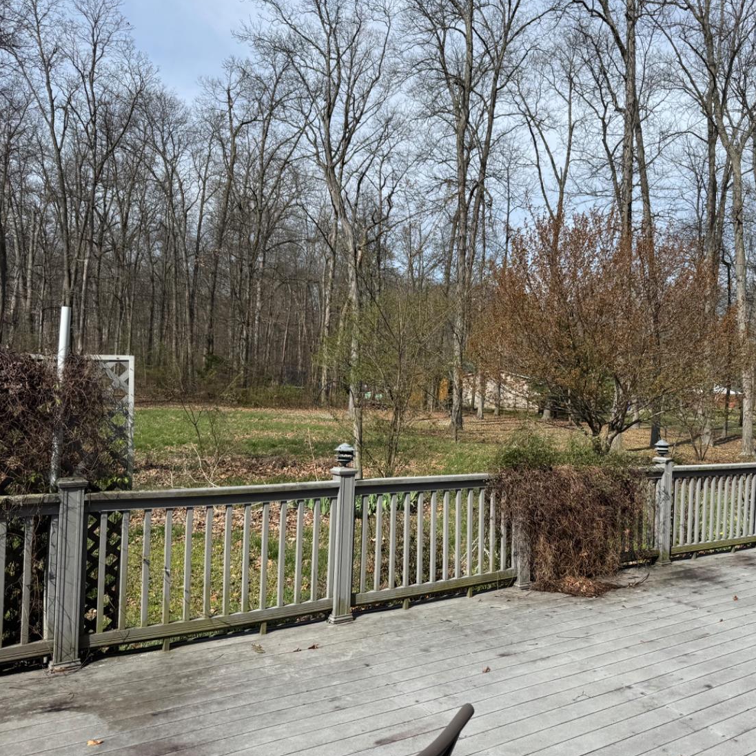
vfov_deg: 55.6
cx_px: 471
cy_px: 379
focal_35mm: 29
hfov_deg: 55.0
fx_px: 717
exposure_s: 1/4049
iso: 80
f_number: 1.78
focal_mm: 6.76
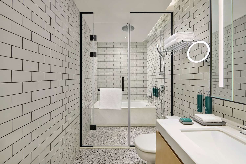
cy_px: 82
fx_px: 102
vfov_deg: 77.3
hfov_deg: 100.4
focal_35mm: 15
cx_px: 123
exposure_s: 1/60
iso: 200
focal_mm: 15
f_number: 11
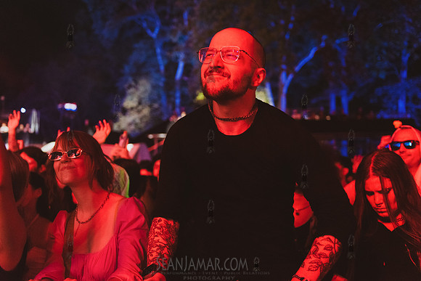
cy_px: 140
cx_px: 210
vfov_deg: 35.1
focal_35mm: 38
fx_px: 444
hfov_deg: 50.7
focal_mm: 38
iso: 6400
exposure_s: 1/200
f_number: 2.8
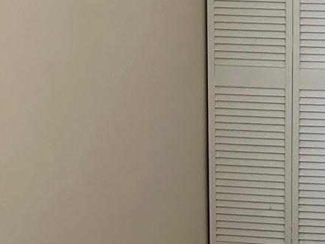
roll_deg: -0.8
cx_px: 538
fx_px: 826
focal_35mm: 88
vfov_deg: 16.1
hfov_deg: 18.6
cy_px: -47
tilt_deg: -4.6
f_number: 1.78
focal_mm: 6.86
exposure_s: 1/120
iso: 200
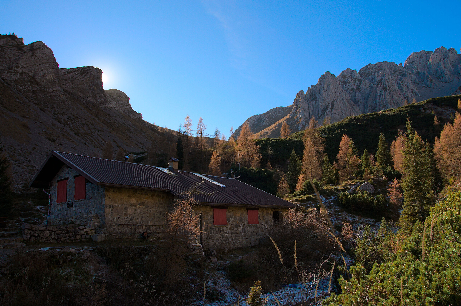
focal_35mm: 27
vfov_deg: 47.9
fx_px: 346
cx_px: 230
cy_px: 153
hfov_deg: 67.4
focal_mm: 18
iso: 200
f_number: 11
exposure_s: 1/125
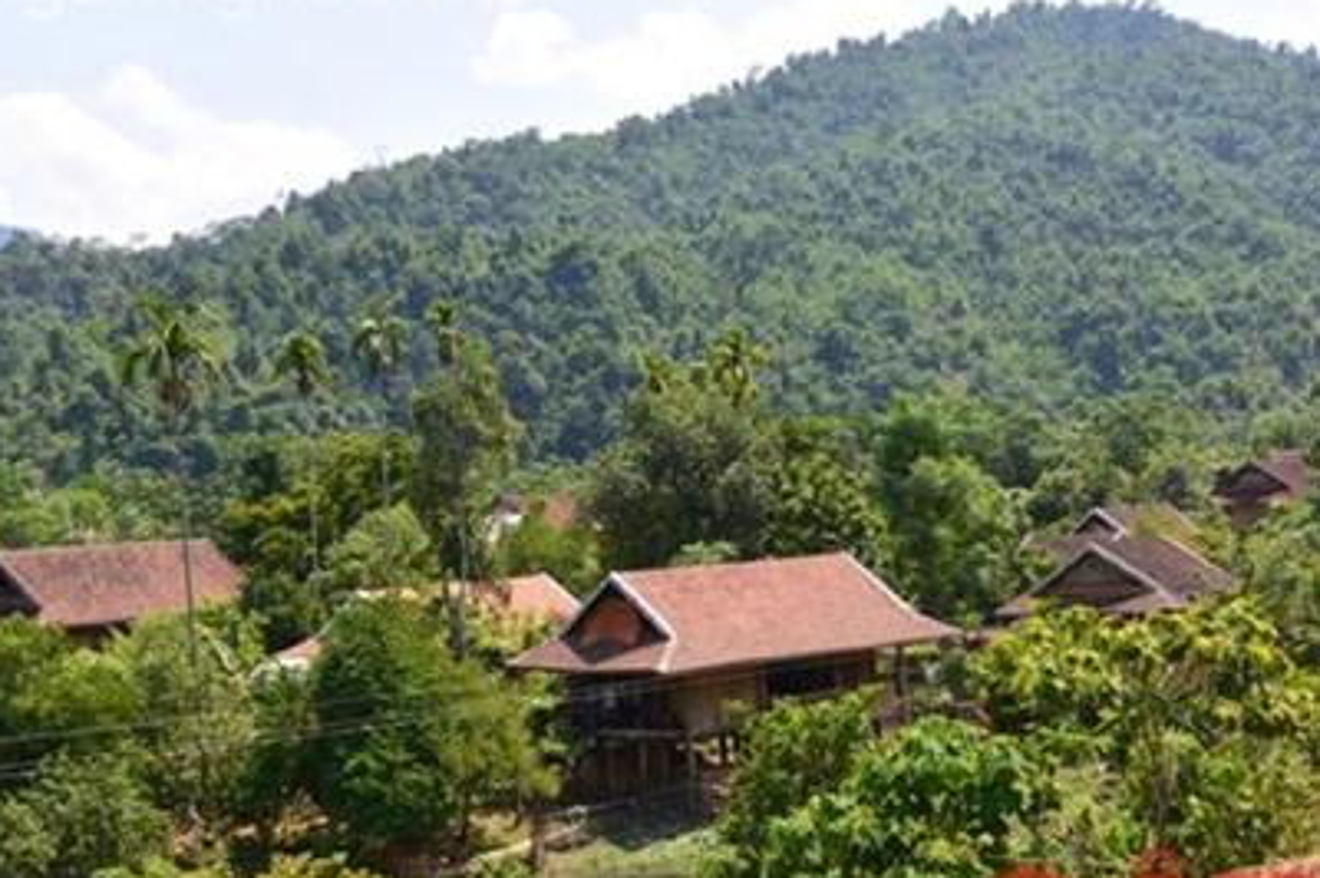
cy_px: 513
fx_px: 1759
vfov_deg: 28.0
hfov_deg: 40.9
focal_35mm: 48
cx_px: 795
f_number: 4.5
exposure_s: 1/800
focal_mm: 12.2
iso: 160
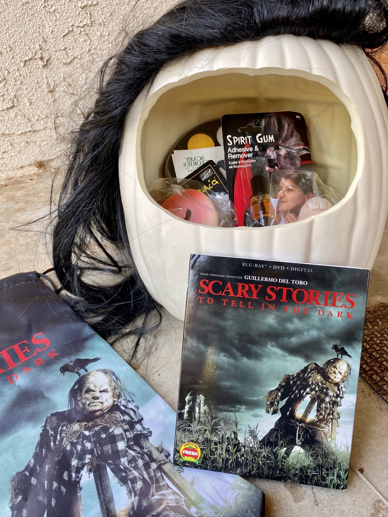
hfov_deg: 53.1
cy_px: 258
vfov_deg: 67.3
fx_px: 389
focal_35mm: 26
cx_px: 194
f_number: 1.8
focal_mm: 4.25
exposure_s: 1/122
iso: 32
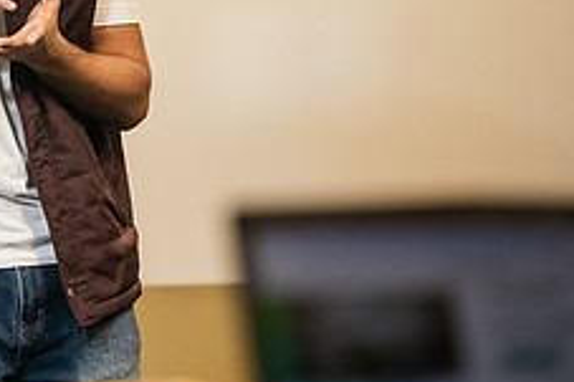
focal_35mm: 320
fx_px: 5098
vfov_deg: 4.3
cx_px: -129
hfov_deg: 6.4
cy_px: -62
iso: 2000
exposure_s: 1/200
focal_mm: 125
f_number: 2.8
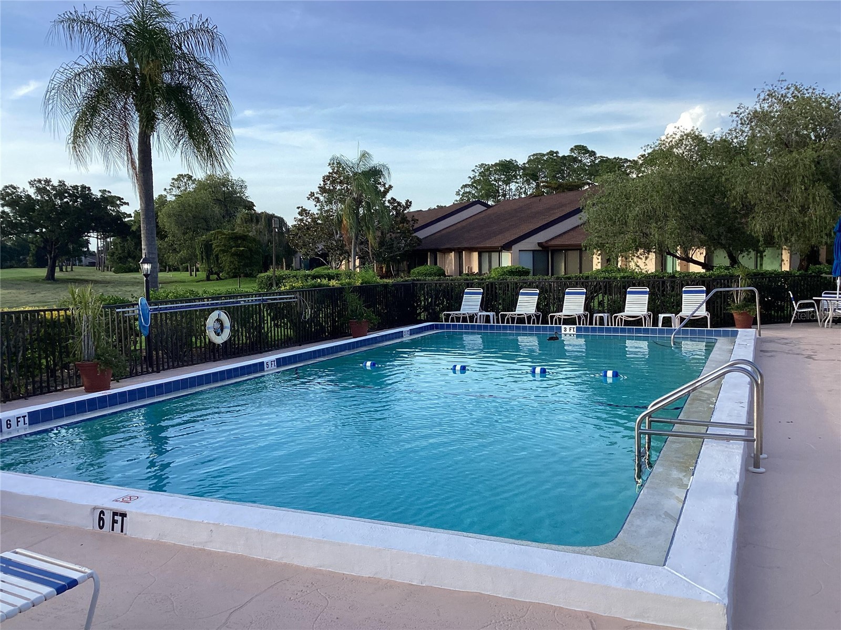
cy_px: 315
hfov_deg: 58.4
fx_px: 753
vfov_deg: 45.4
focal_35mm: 31
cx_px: 420
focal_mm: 3.3
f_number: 2.4
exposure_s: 1/547
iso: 25
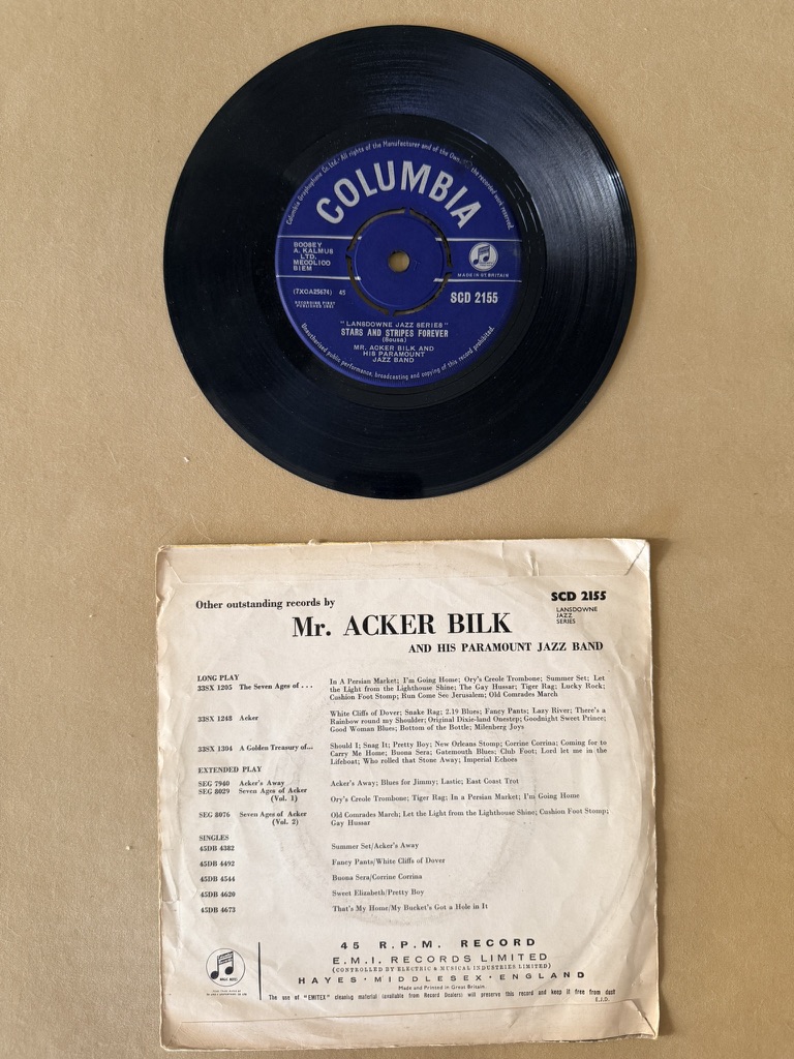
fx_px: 734
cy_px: 530
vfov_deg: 71.6
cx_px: 397
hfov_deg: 56.8
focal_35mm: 24
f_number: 1.78
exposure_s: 1/79
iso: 200
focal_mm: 6.76
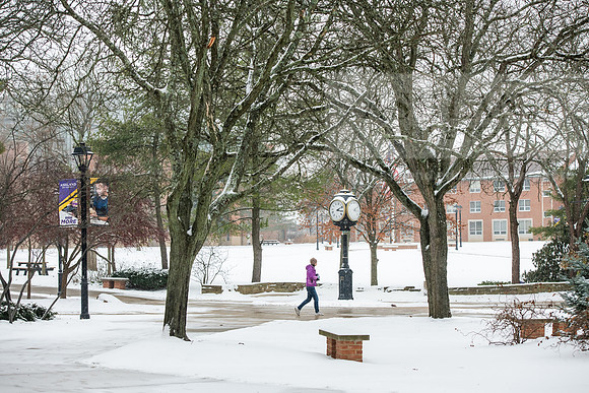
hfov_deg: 24.8
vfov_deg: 16.7
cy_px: 196
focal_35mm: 82
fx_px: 1342
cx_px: 294
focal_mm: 82
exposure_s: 1/250
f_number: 4.5
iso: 400
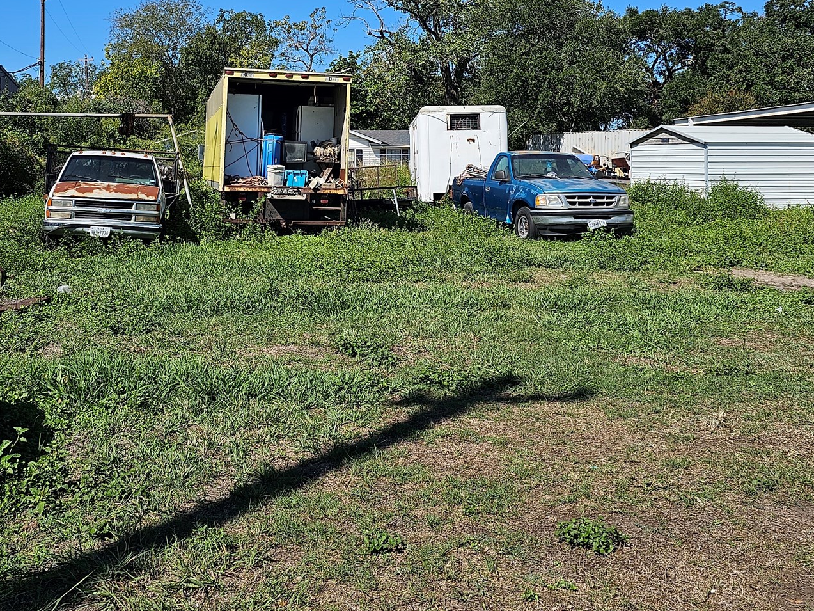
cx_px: 308
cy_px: 129
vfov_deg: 37.4
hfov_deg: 49.7
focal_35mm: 37
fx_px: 870
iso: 16
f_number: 1.7
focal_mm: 6.3
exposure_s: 1/1410
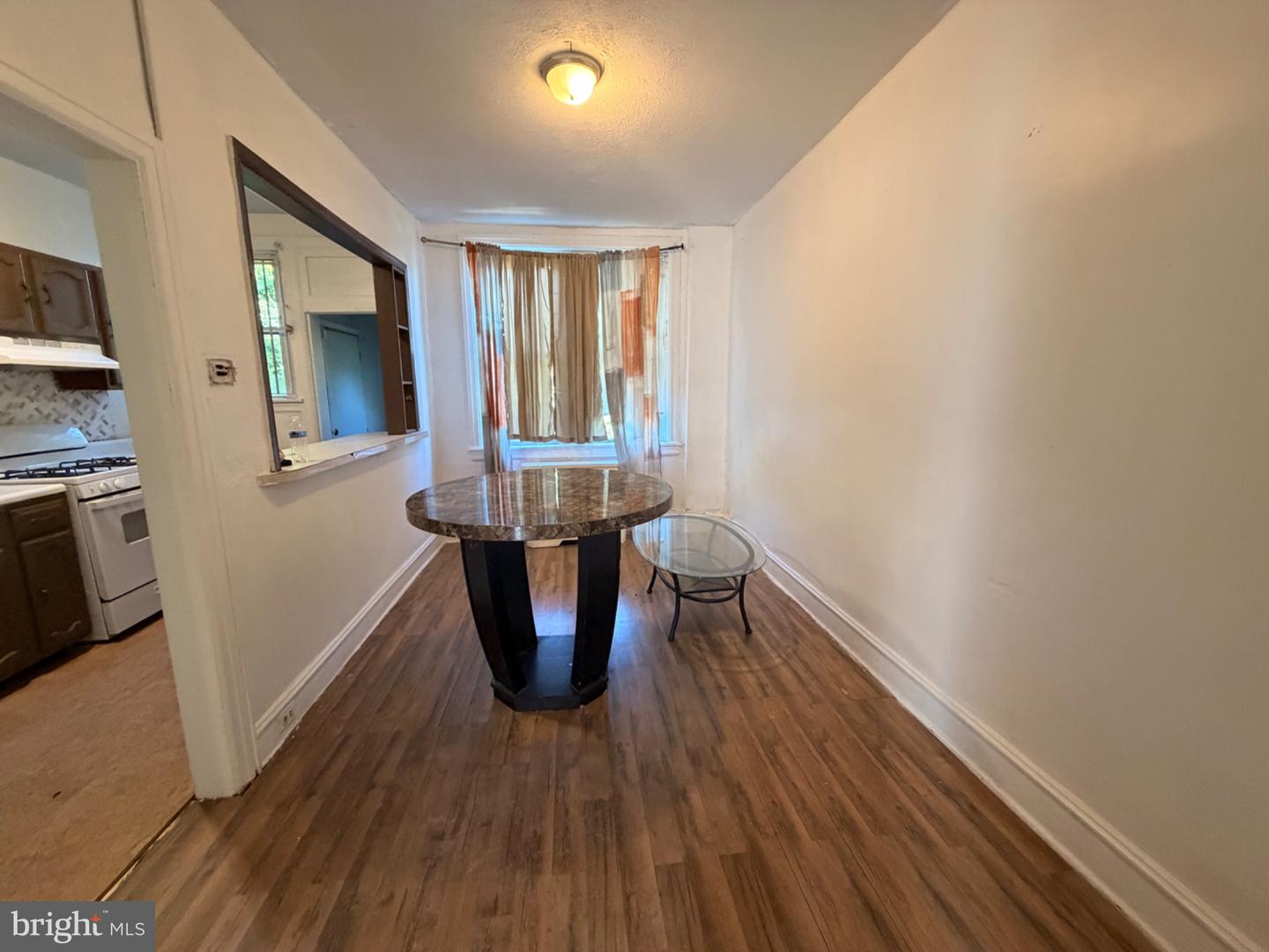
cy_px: 476
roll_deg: +0.6
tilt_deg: -11.2
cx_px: 634
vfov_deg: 85.7
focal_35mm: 14
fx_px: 513
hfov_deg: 102.1
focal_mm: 2.22
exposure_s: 1/60
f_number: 2.2
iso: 500
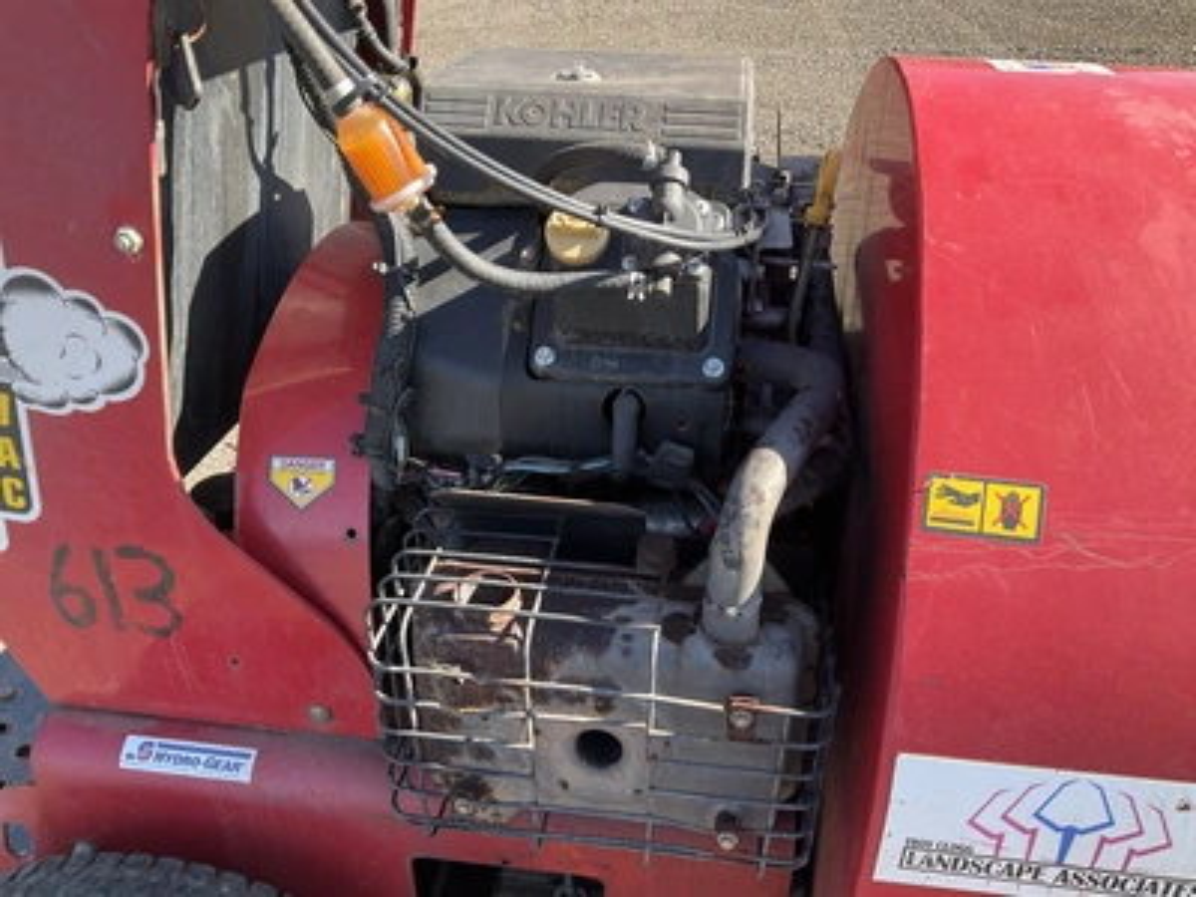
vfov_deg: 48.2
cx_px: 598
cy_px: 448
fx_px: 1002
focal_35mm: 29
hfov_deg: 61.7
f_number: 1.8
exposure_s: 1/236
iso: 20
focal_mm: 3
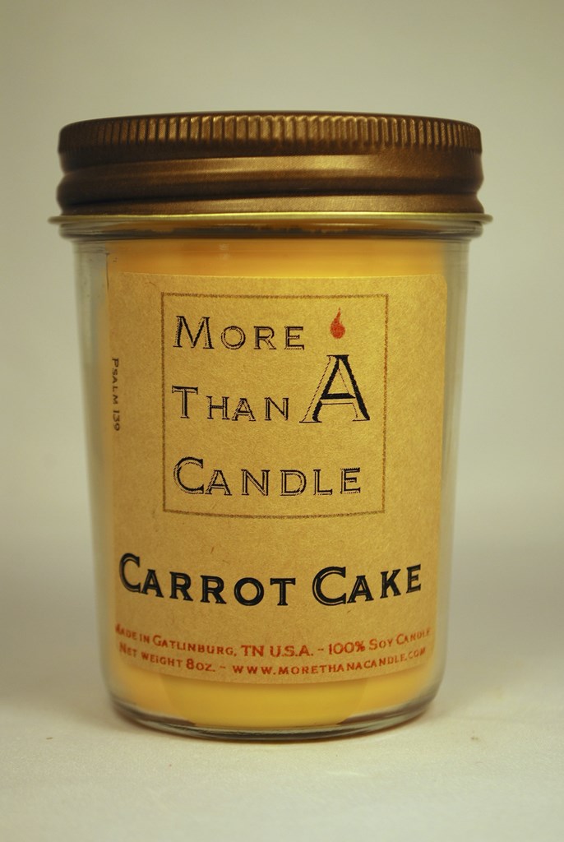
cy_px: 421
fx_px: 1932
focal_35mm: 82
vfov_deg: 24.6
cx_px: 282
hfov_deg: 16.6
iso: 100
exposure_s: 1/125
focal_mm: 55
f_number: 5.6
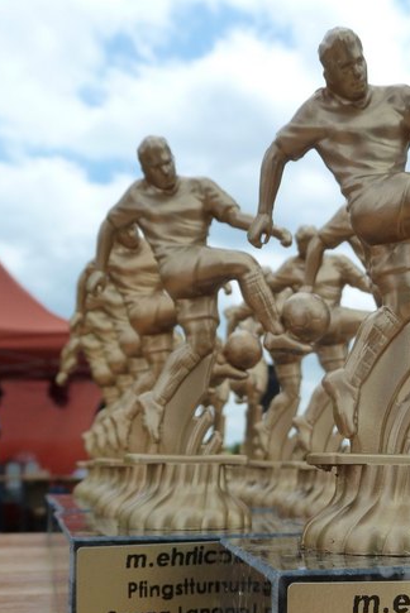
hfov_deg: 29.3
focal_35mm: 45
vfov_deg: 43.1
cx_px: 321
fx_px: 768
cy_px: 402
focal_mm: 5
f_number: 5
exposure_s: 1/500
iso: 125
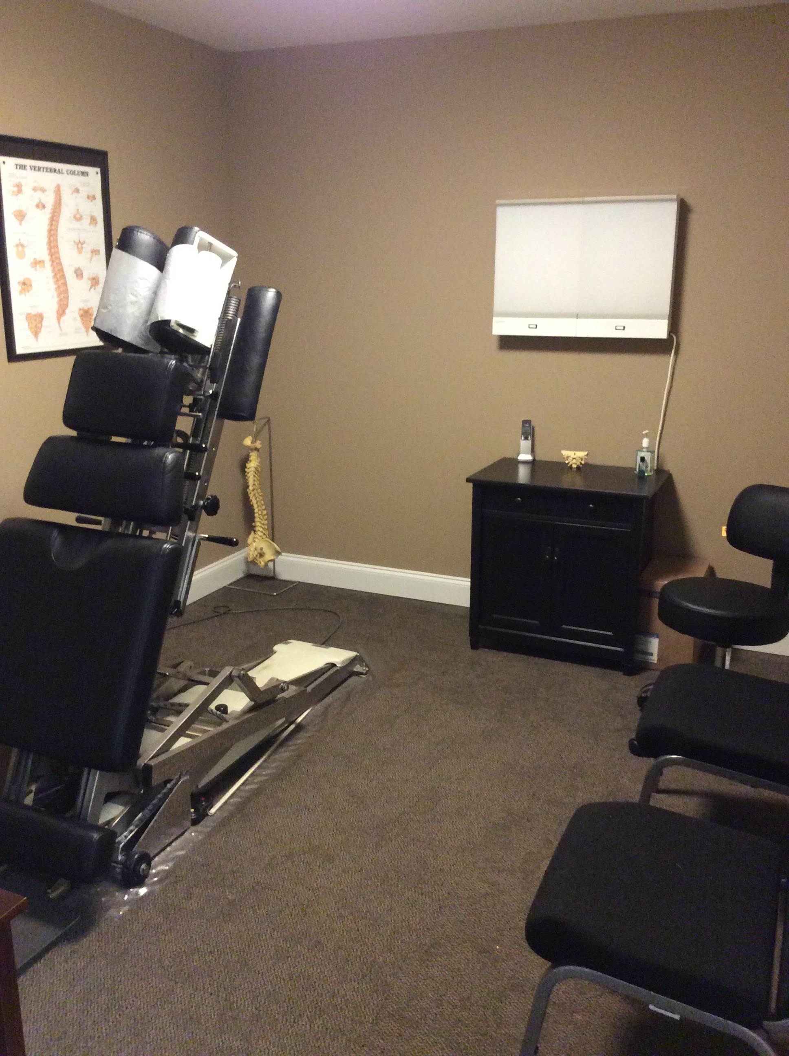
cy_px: 528
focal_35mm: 32
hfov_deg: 44.1
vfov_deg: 56.9
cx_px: 394
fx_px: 975
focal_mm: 3.3
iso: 250
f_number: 2.4
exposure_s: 1/20
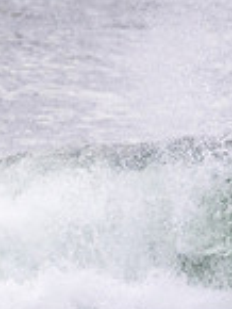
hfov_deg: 0.5
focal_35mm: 3067
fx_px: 27367
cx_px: 509
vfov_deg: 0.6
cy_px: 255
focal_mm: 800
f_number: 11
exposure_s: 1/2000
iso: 2200
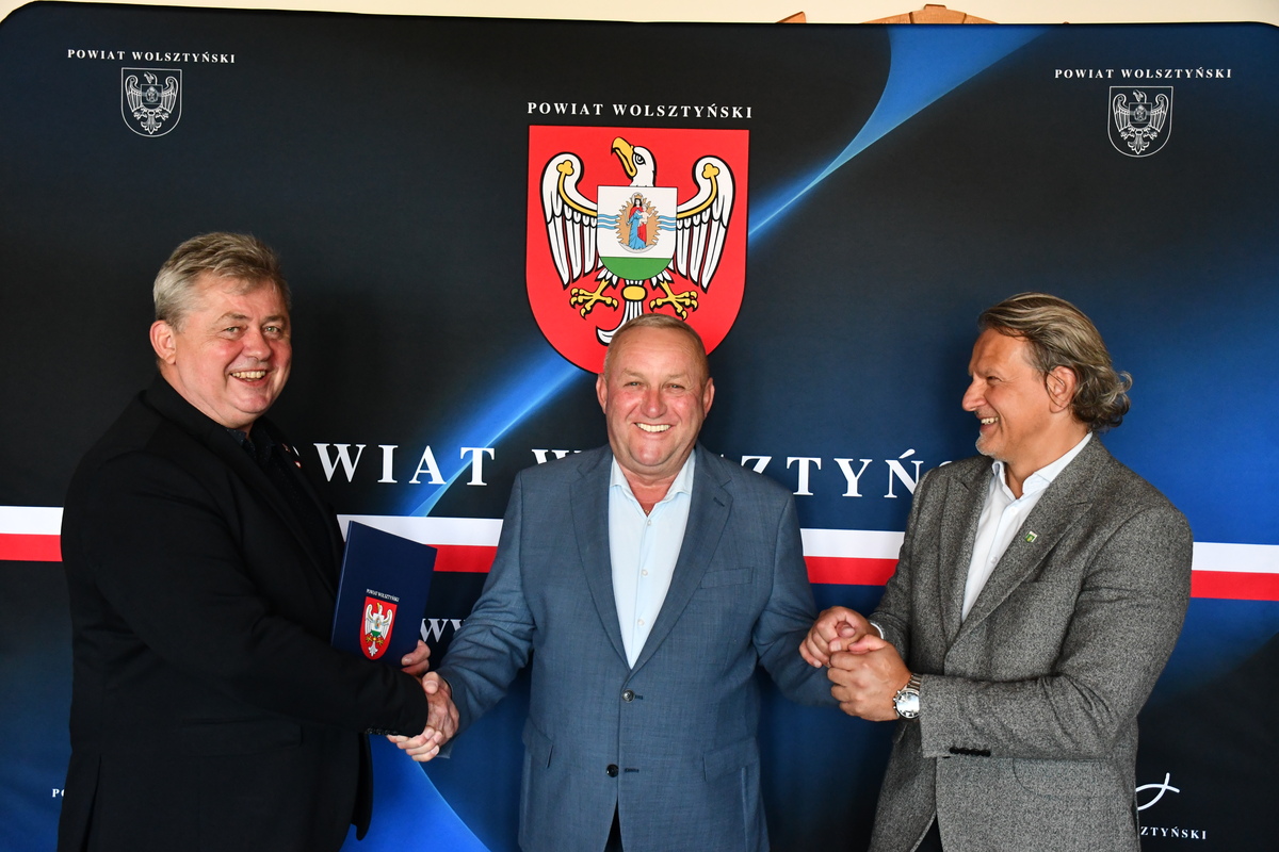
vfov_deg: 29.9
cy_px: 426
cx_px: 640
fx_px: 1599
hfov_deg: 43.6
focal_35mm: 45
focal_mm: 30
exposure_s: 1/125
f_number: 4
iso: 2200
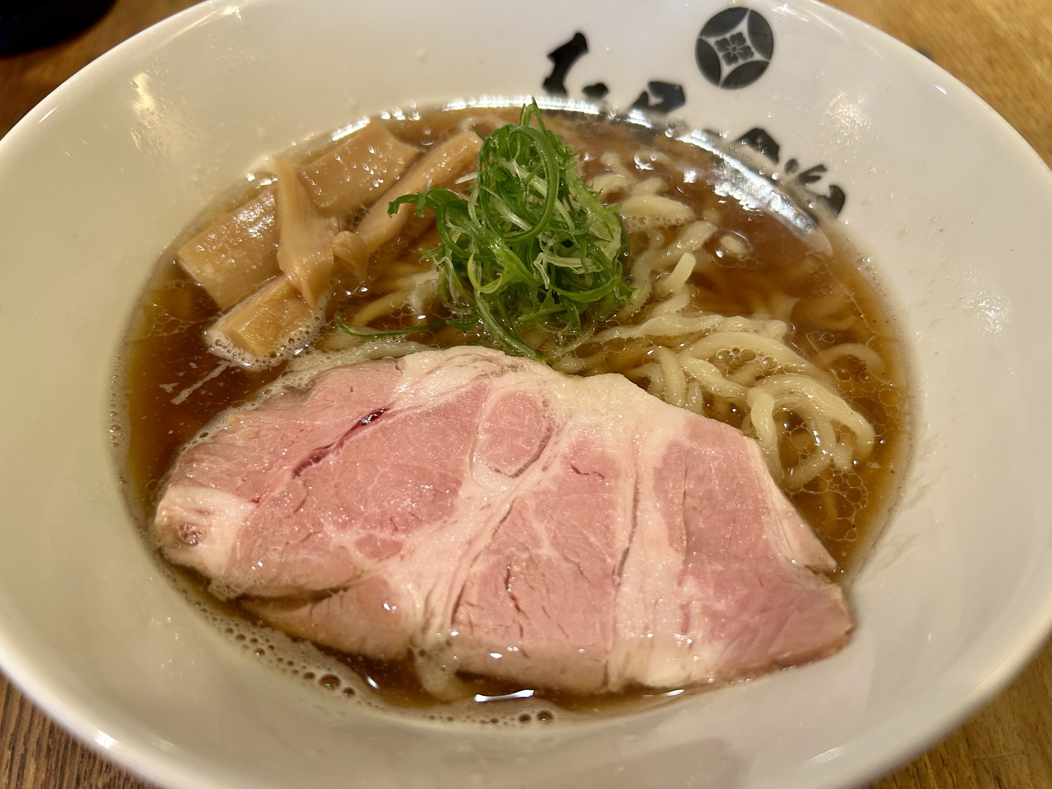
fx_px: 790
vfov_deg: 53.1
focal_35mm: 26
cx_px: 526
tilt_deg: -52.5
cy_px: 394
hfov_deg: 67.3
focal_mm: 5.7
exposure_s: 1/50
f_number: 1.5
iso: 125
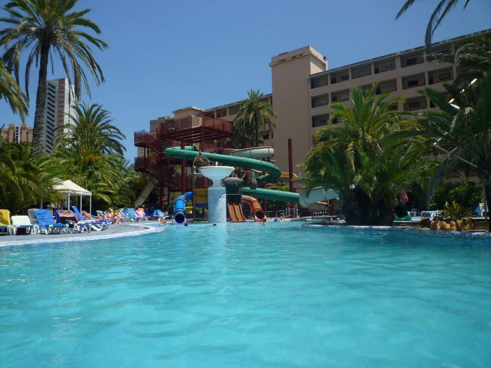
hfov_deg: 69.4
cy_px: 184
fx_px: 355
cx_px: 246
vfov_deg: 54.9
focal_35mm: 25
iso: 80
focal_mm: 4.4
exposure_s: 1/800
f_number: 4
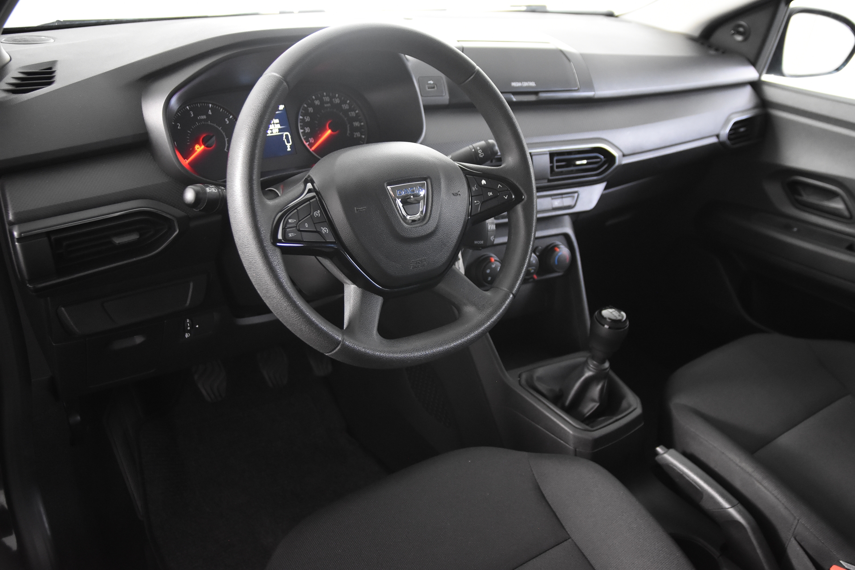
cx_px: 428
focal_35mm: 30
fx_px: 712
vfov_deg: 43.6
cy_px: 285
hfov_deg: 61.9
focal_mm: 20
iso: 2200
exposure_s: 1/30
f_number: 2.8
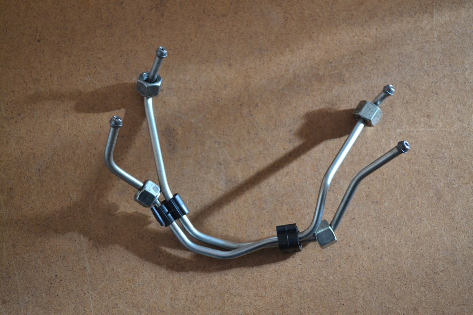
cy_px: 158
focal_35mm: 54
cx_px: 236
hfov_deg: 36.9
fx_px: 709
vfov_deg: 25.1
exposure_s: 1/60
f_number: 5
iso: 1600
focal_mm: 36
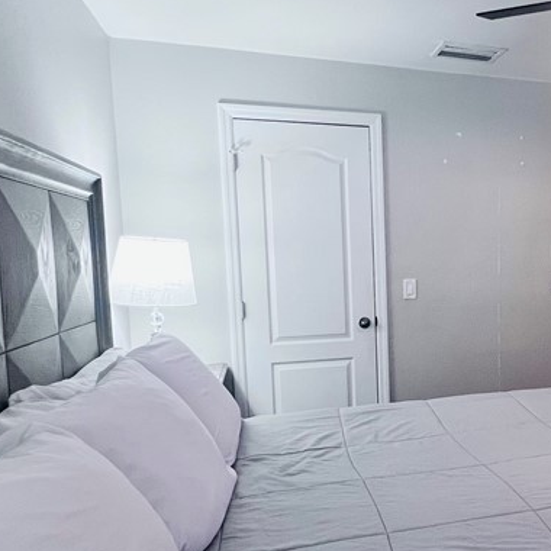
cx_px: 490
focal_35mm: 31
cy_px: 315
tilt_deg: -6.7
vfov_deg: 52.4
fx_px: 558
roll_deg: +0.6
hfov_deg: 47.5
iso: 200
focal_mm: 1.57
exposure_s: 1/60
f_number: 1.8
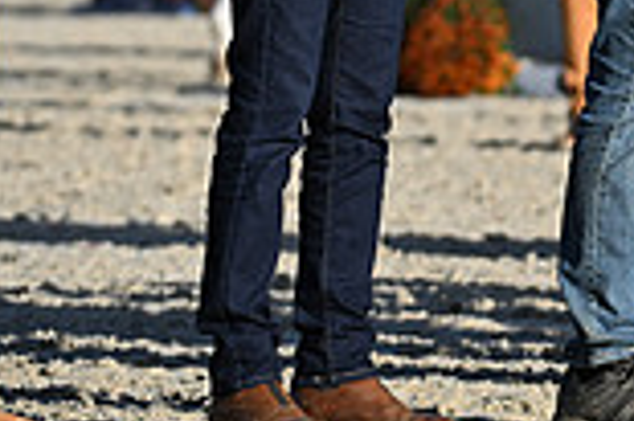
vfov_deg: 1.8
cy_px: -345
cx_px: 969
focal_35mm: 750
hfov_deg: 2.7
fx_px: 13194
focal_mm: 200
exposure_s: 1/800
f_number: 5.6
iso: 220
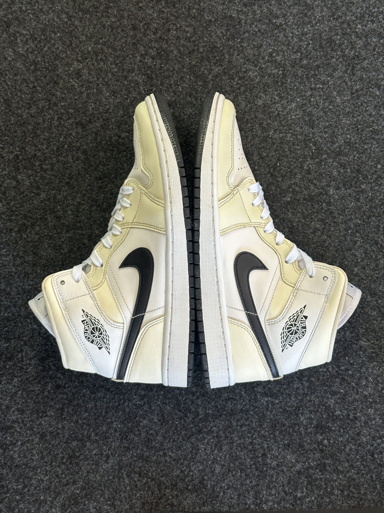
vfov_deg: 39.7
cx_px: 192
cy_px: 256
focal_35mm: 48
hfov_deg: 30.3
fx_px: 710
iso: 100
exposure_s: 1/50
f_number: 1.78
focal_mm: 6.86
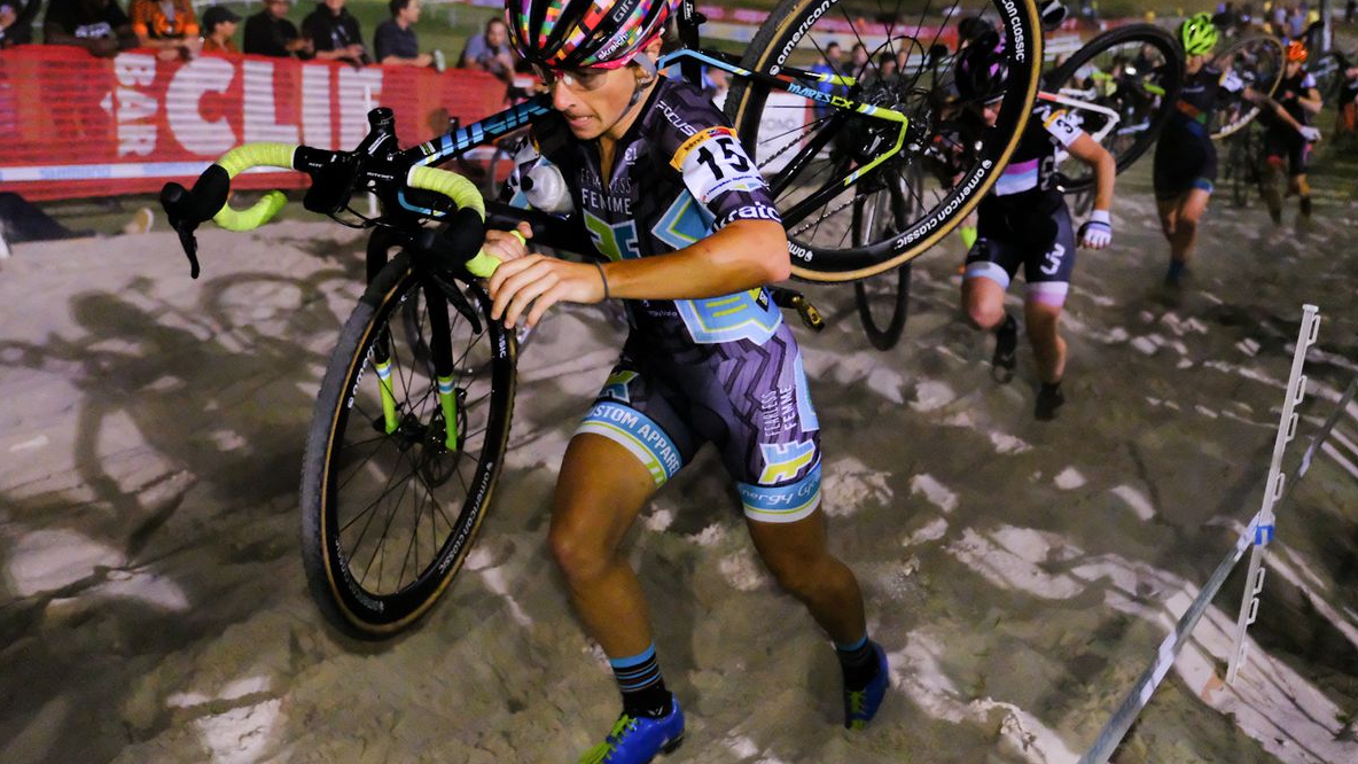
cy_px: 362
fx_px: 1224
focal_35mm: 34
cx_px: 684
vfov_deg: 34.6
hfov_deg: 58.0
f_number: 2.8
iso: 12800
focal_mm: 21.3
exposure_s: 1/1600
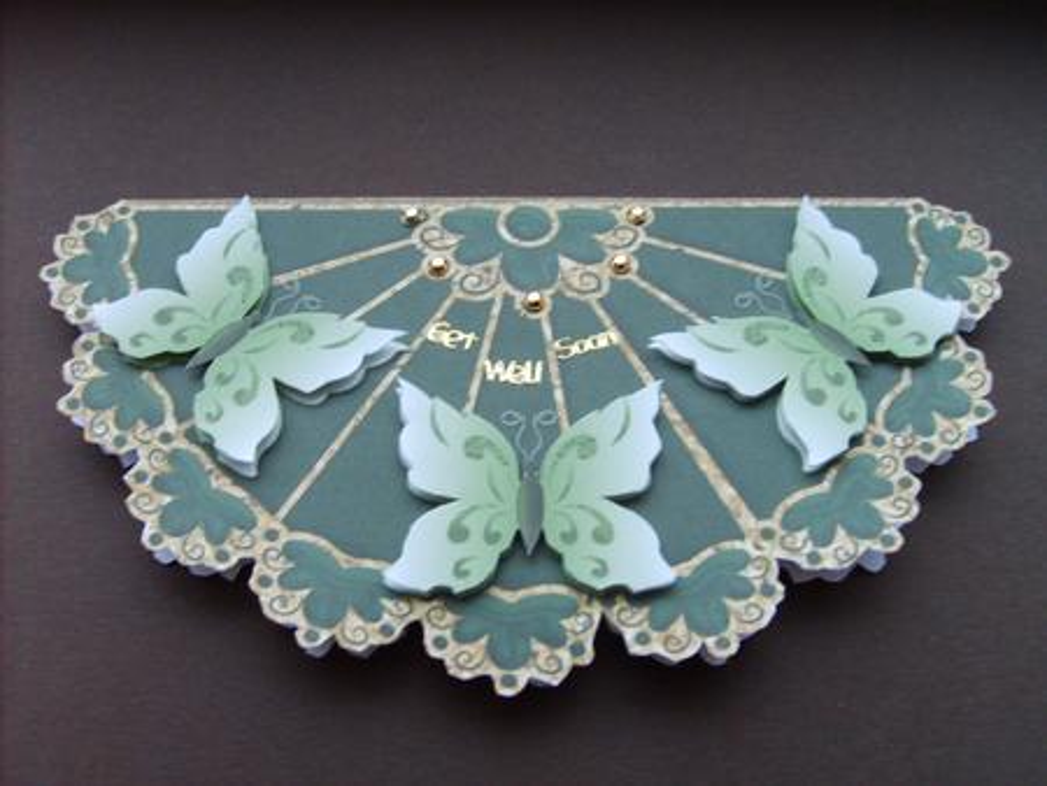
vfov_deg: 40.7
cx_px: 524
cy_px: 393
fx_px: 1059
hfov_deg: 52.6
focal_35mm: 35
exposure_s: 1/30
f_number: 2.8
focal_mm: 5.8
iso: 93
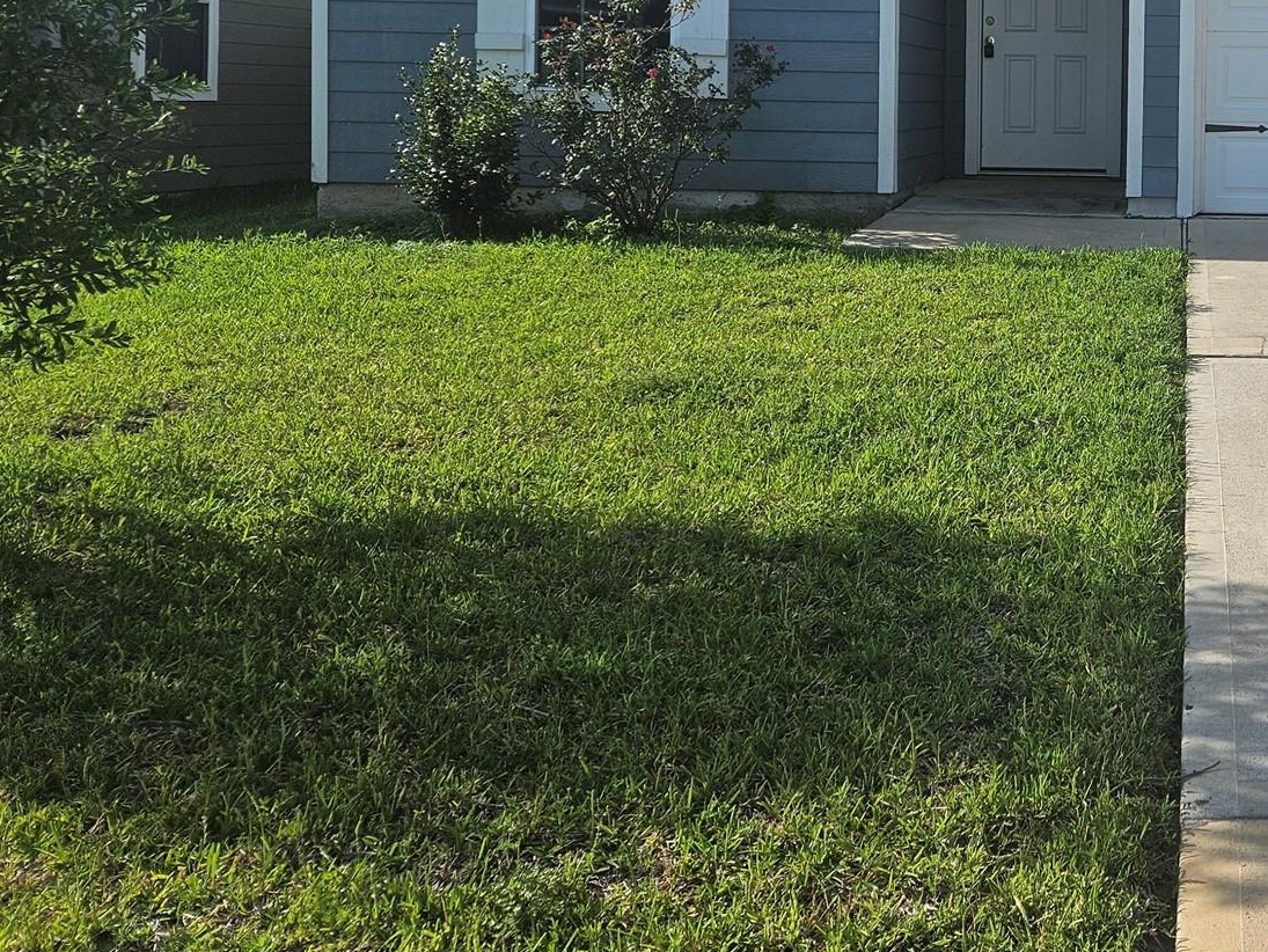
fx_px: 1576
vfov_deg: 32.0
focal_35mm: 43
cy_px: 97
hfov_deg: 40.3
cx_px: 1156
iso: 25
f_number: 1.8
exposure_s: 1/2531
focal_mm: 5.4
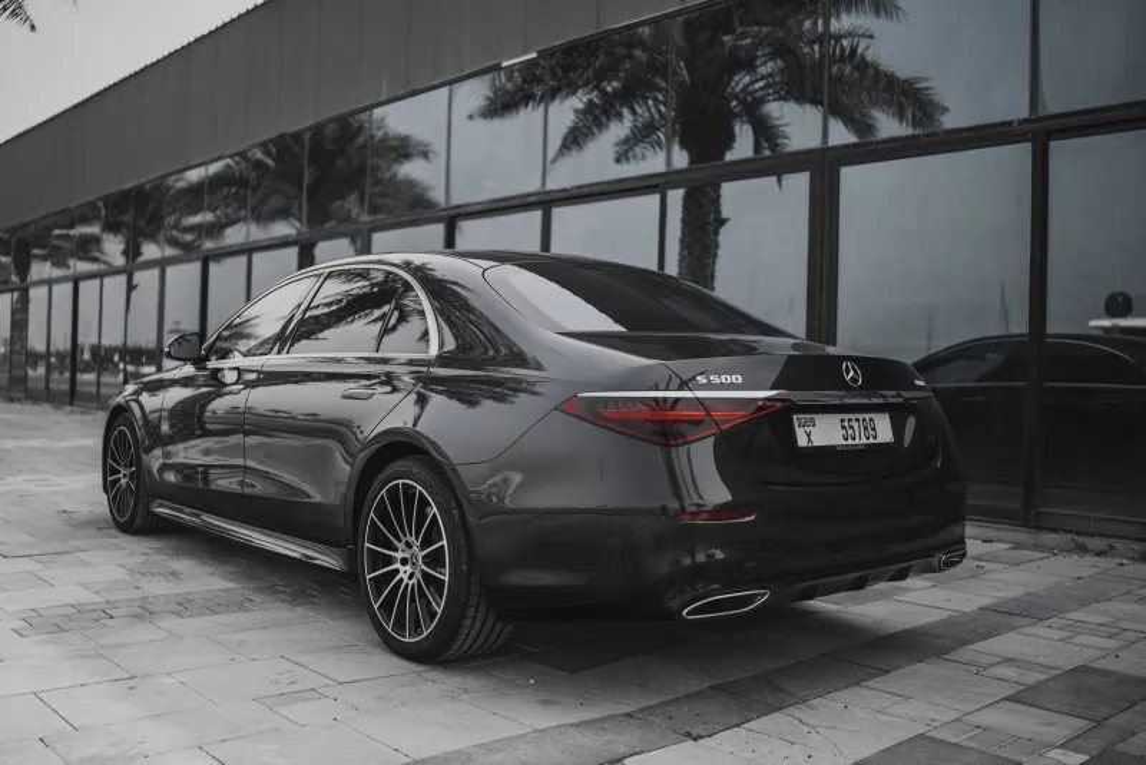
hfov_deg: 54.4
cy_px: 382
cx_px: 573
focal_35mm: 35
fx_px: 1115
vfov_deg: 37.9
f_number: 1.4
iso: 100
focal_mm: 35
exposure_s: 1/250
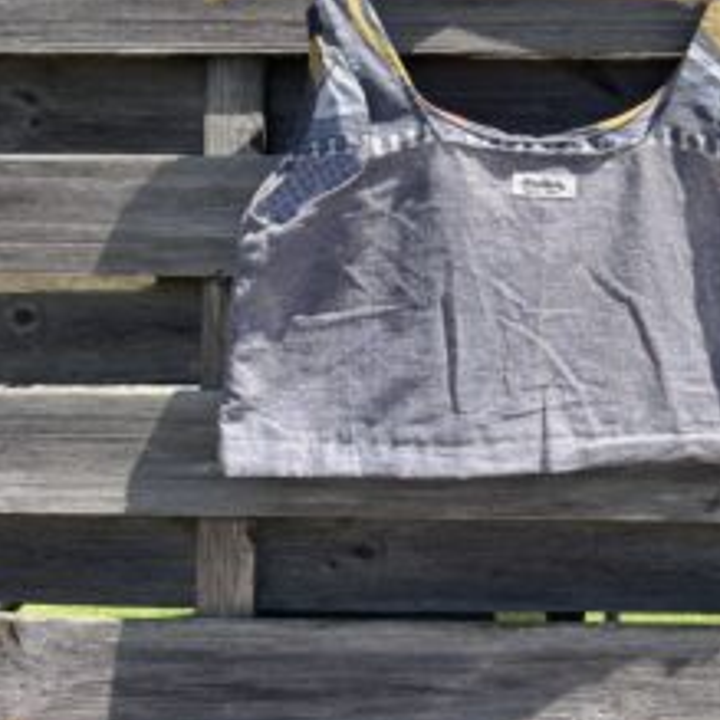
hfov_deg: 39.5
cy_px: 112
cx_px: 487
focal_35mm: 42
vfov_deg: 38.1
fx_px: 988
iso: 50
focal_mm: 5.1
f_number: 1.6
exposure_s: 1/1647
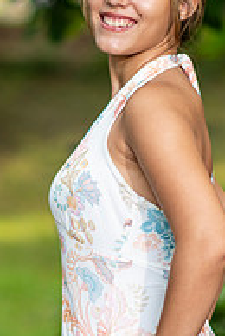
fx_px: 2746
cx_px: 104
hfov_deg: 4.7
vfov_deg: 7.0
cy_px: 203
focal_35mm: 294
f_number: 2
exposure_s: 1/125
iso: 100
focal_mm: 85
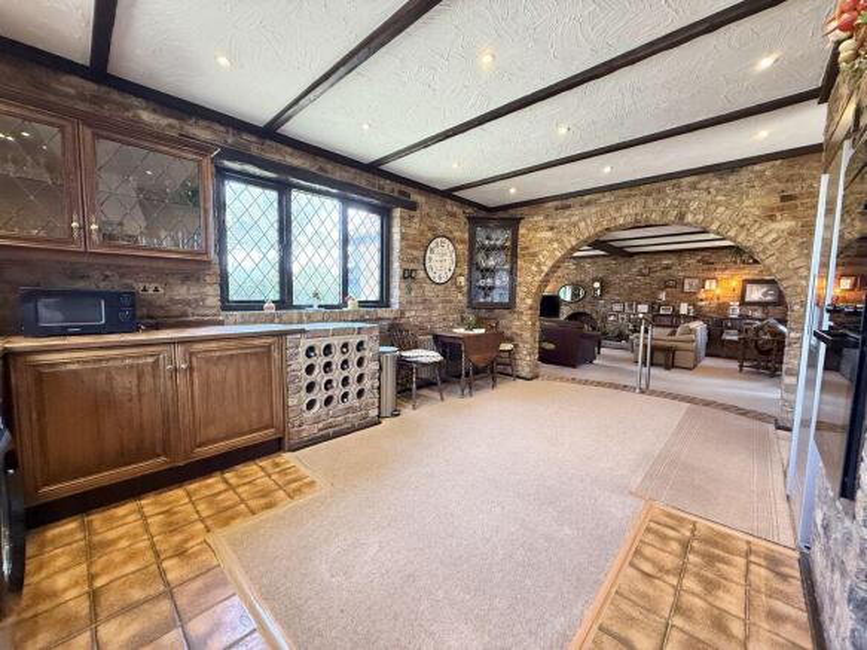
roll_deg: -0.8
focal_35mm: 14
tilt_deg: -5.0
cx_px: 434
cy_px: 325
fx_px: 351
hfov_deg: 102.1
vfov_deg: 85.7
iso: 320
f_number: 2.2
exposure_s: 1/100
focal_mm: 2.22
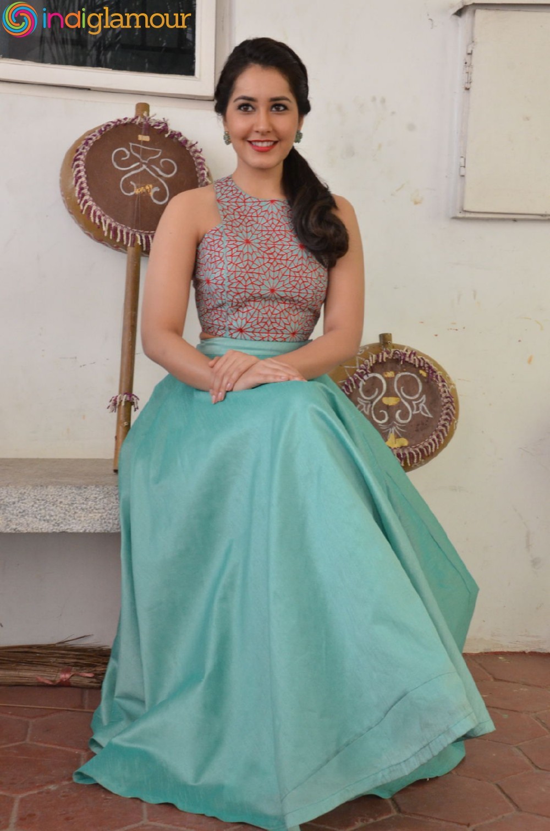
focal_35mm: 51
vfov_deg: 39.0
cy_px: 416
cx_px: 275
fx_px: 1175
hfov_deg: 26.4
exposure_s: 1/125
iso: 2000
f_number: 8
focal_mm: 34
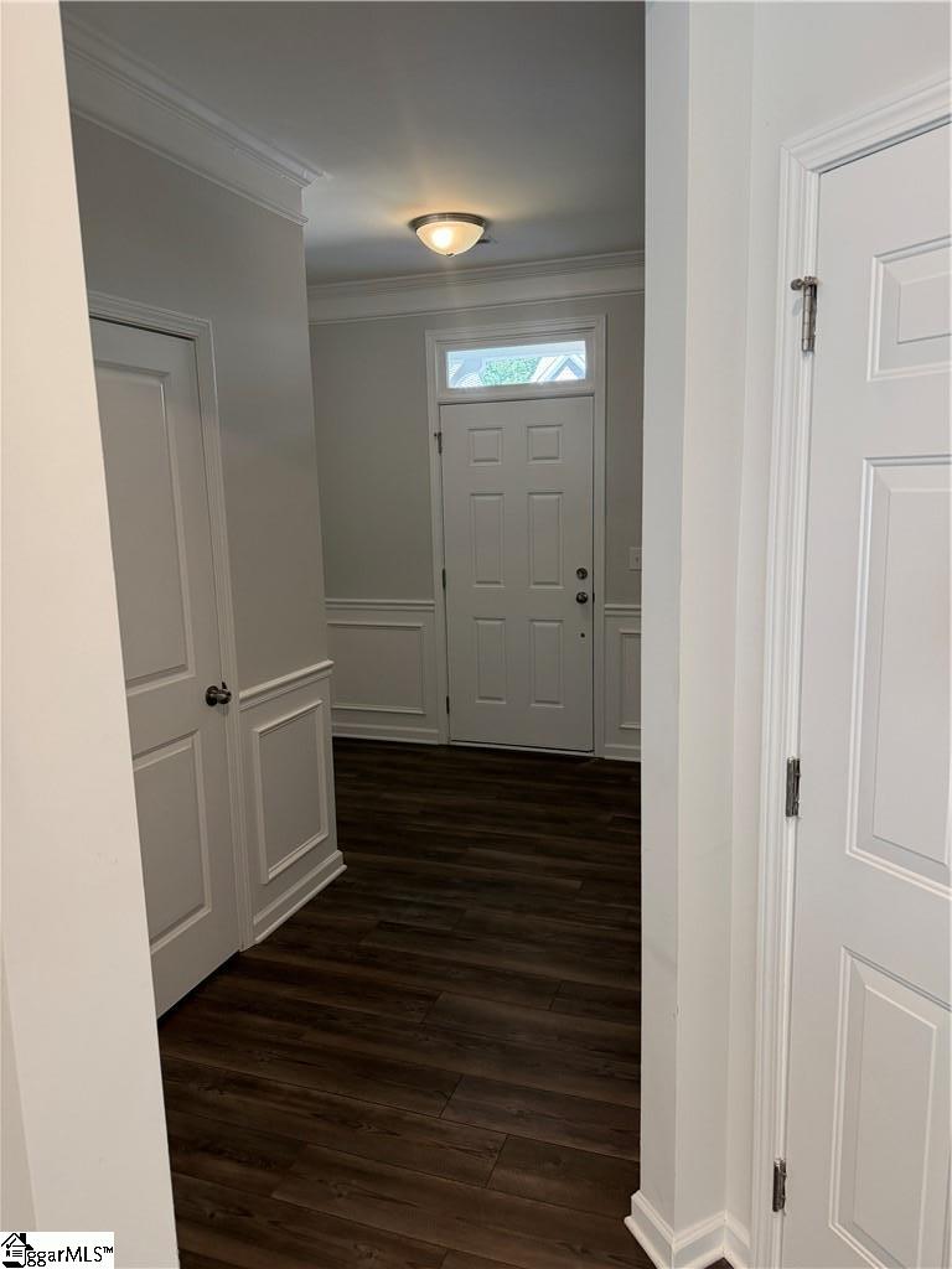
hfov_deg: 56.8
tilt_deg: -10.9
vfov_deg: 71.6
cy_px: 634
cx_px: 476
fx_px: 880
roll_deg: +2.3
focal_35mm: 24
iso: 250
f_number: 1.78
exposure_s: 1/120
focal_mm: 6.76
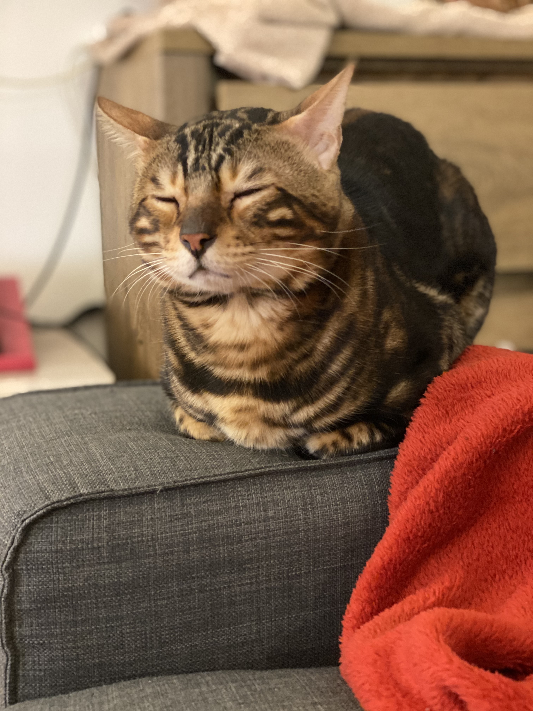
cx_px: 266
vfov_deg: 36.8
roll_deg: -0.4
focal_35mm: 52
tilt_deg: -9.0
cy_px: 356
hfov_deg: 28.0
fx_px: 1068
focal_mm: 6
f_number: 2
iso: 400
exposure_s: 1/14
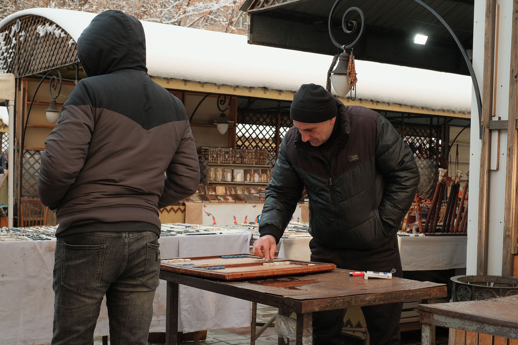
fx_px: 763
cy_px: 172
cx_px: 259
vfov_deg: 25.5
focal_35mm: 53
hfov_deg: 37.5
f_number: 8
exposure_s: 1/240
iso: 800
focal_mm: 35
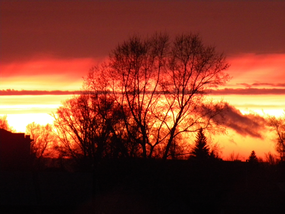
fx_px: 1507
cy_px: 107
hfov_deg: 10.8
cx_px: 142
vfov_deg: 8.1
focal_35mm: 183
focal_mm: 33.1
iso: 430
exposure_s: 1/9
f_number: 5.2
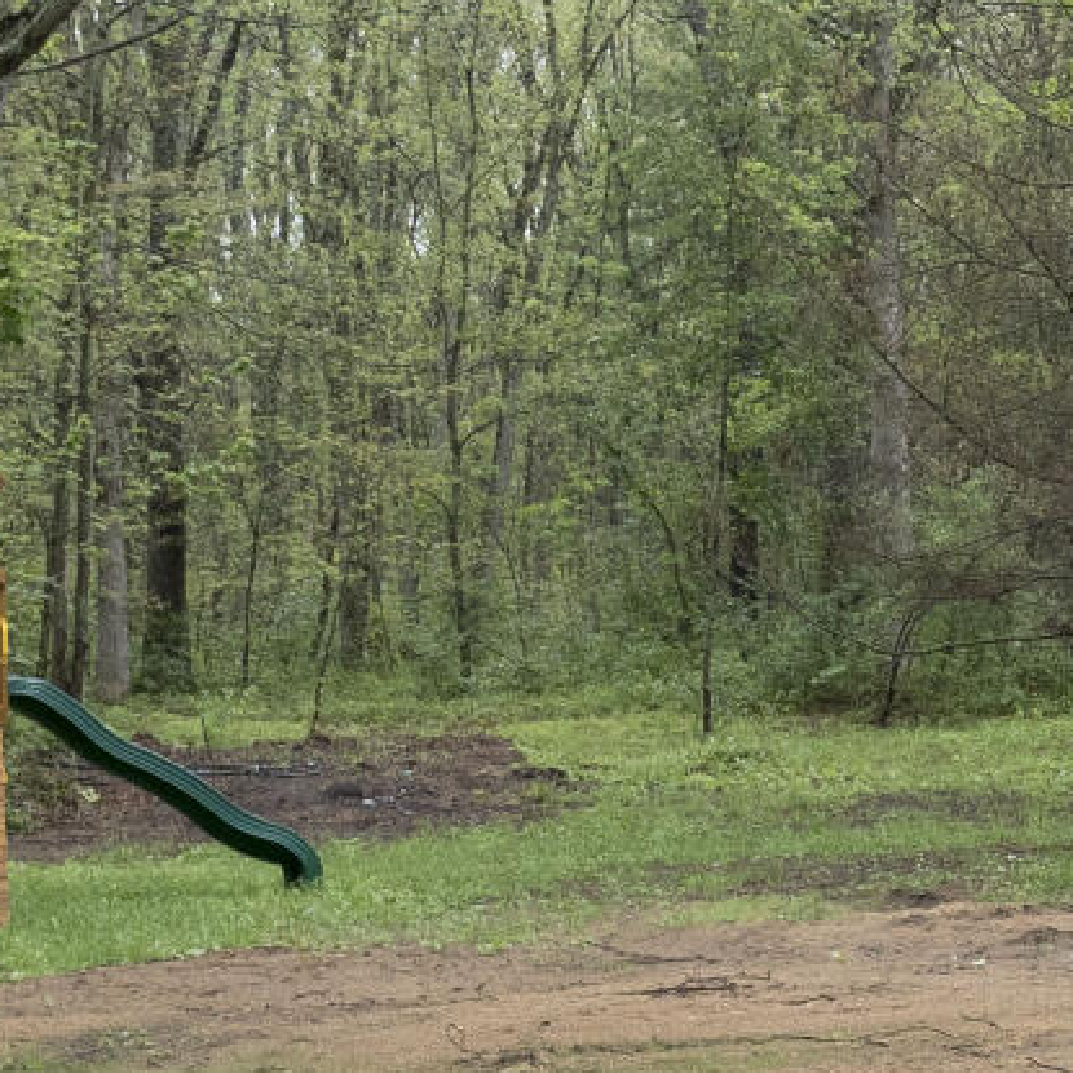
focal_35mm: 123
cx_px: 1771
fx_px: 4314
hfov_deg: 13.1
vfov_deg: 14.2
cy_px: 507
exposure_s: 1/250
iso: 1000
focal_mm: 20
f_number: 5
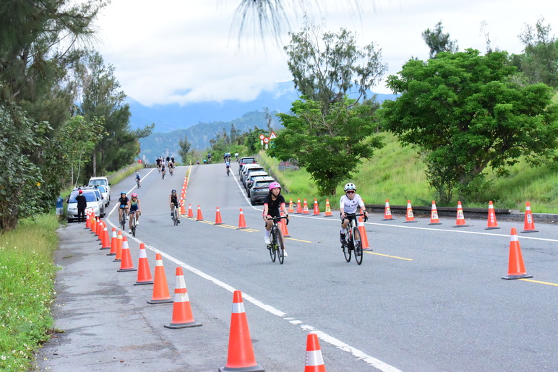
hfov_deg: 21.9
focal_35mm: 93
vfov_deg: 14.7
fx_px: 1442
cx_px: 280
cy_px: 186
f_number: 11
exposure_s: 1/2000
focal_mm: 92
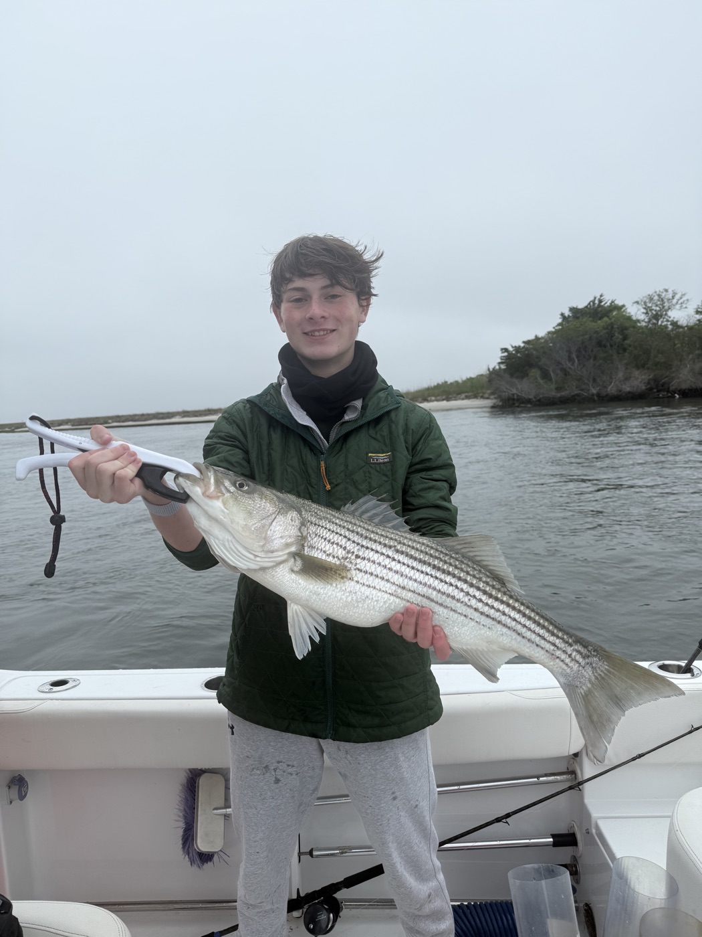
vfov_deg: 71.6
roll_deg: +4.0
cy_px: 468
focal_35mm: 24
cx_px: 351
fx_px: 649
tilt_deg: -6.9
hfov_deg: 56.8
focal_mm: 6.76
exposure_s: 1/1060
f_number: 1.78
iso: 80
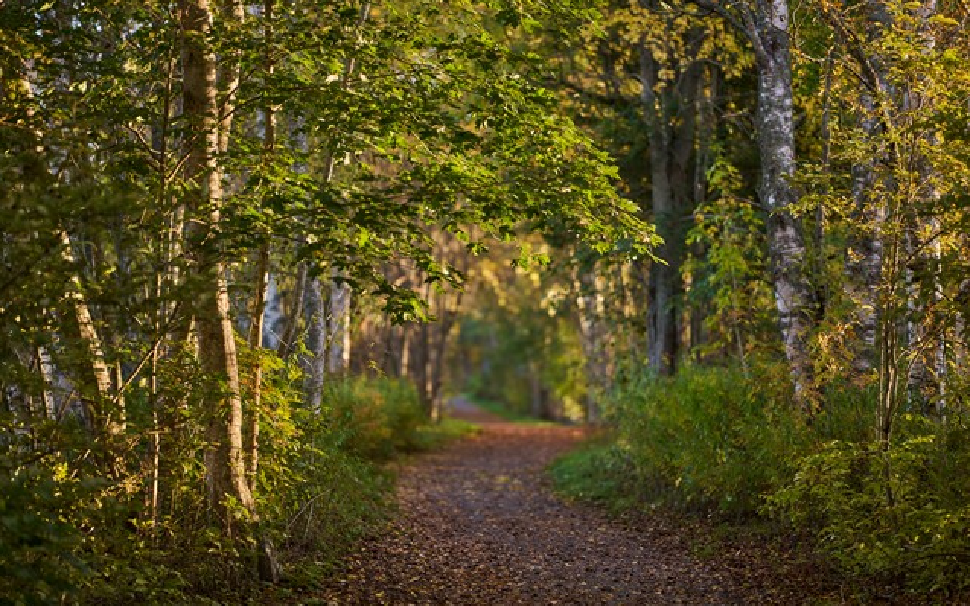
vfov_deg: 15.0
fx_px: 2300
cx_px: 484
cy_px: 304
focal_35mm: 87
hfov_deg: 23.8
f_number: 1.2
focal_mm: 85
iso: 100
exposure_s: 1/500
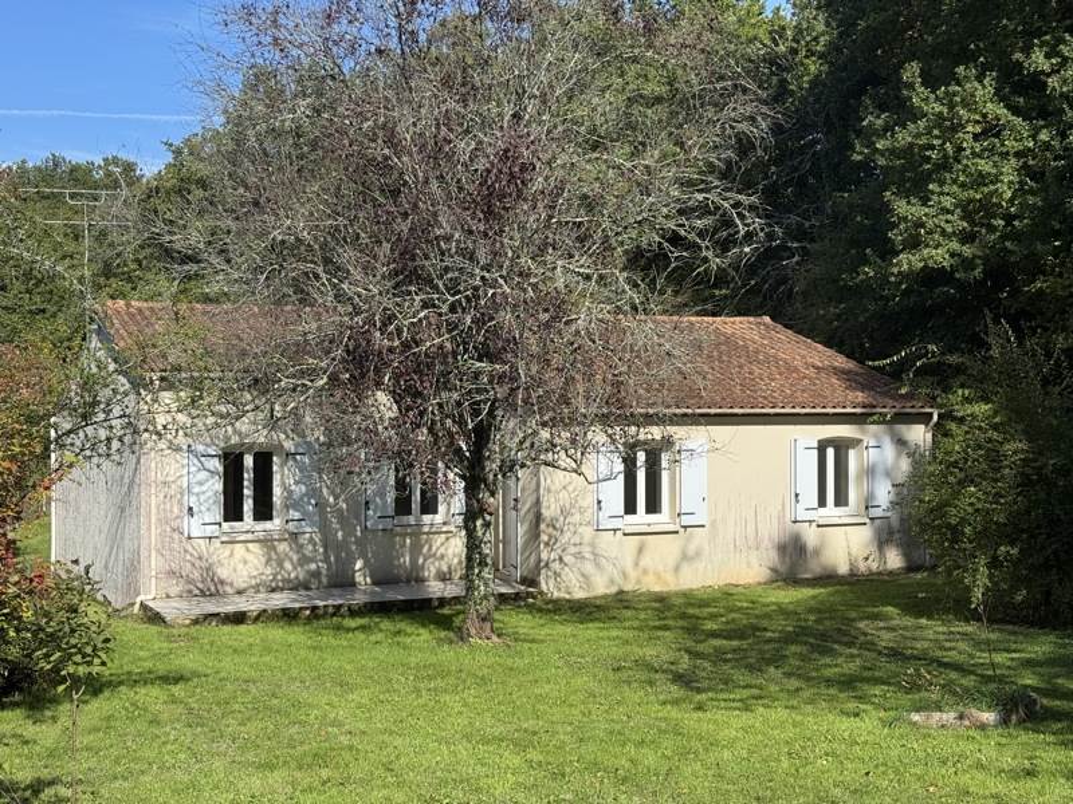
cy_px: 402
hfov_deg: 39.7
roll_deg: +0.2
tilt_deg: -0.4
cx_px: 536
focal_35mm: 48
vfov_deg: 30.3
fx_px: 1488
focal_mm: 6.76
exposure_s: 1/3425
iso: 64
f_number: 1.78
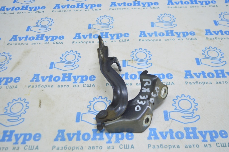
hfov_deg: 51.3
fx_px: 238
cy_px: 76
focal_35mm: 38
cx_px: 114
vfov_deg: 35.4
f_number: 4
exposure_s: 1/40
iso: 400
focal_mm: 25
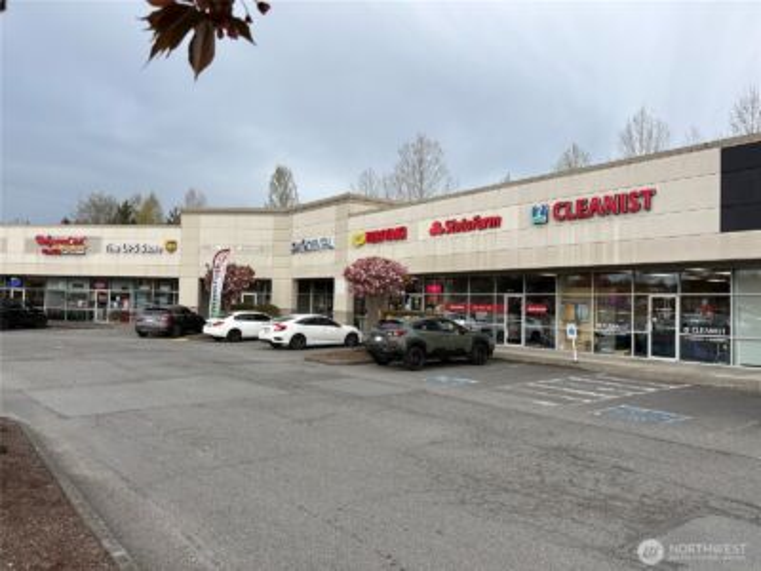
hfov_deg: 67.3
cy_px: 286
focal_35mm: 26
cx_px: 380
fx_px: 572
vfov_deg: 53.1
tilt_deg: +1.6
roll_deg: -1.3
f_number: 1.6
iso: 50
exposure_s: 1/830
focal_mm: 5.96
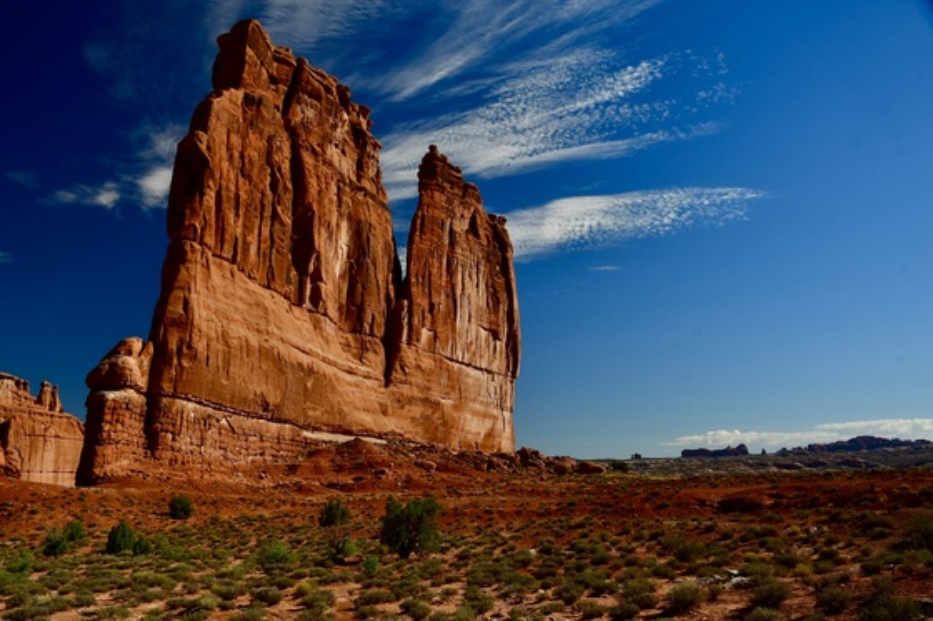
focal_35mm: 30
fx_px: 777
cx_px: 466
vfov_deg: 43.6
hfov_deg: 61.9
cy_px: 310
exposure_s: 1/400
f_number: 10
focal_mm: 20
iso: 200
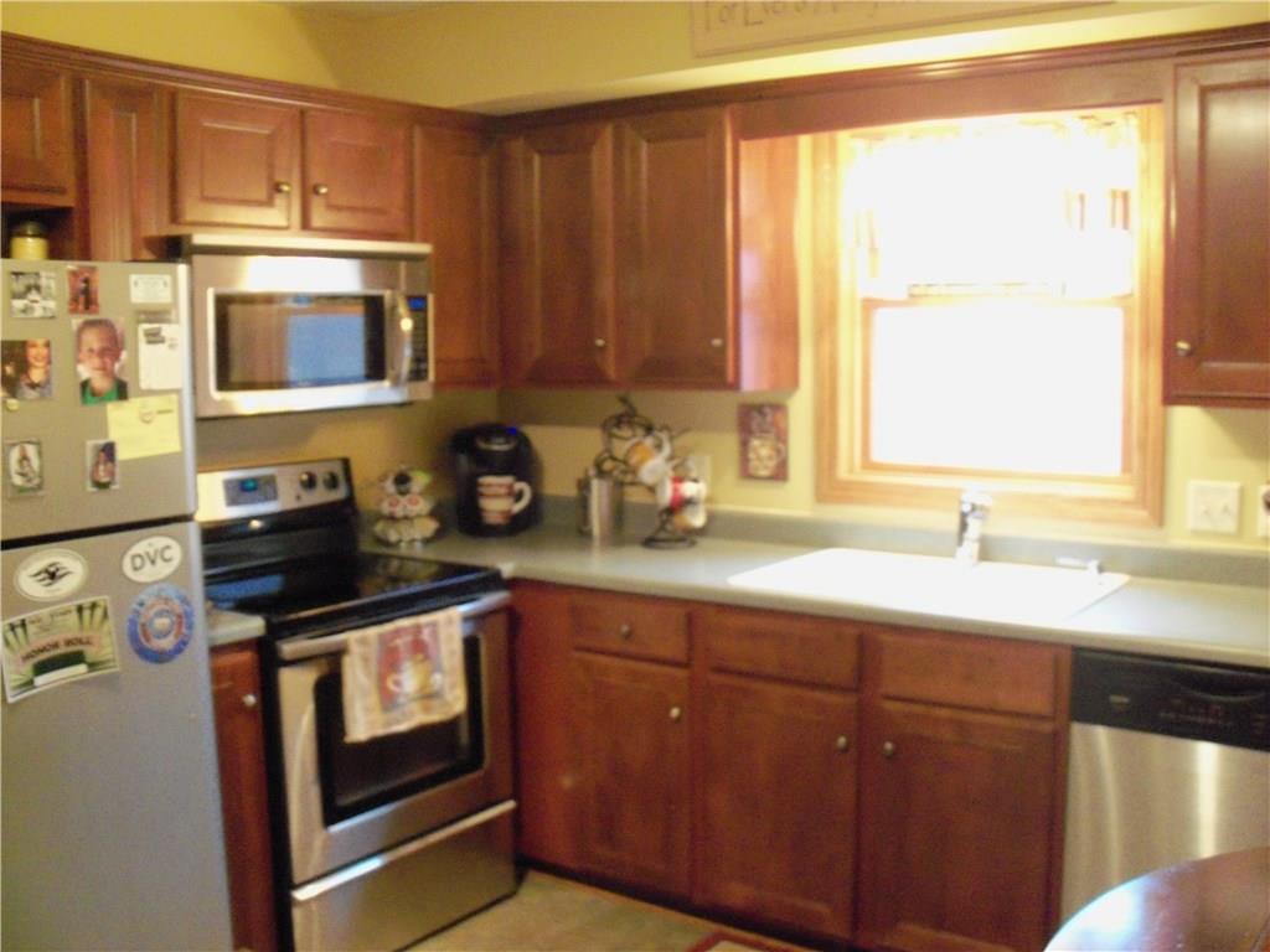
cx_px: 635
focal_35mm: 35
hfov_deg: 52.6
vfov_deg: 40.7
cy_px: 476
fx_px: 1284
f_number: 3
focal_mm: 6.3
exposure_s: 1/8
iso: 400
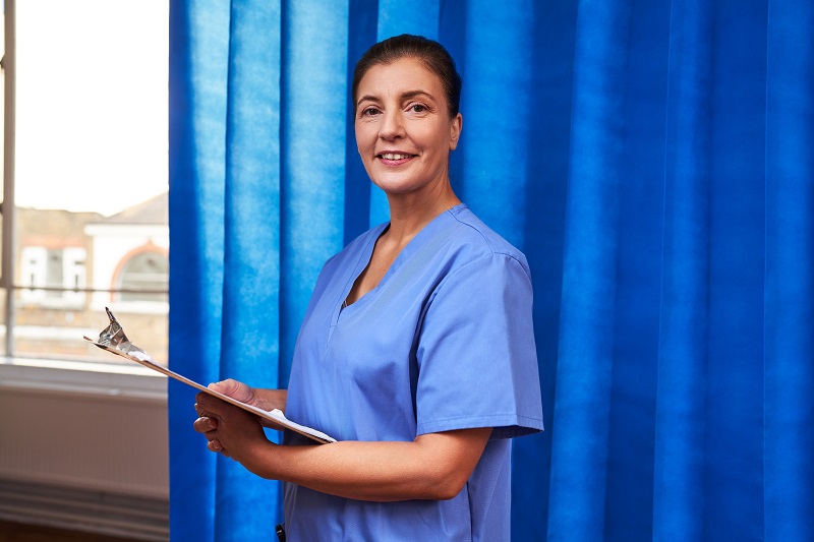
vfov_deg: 37.8
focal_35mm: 35
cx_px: 407
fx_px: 791
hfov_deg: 54.4
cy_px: 271
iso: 200
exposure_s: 1/160
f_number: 2.8
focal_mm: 35
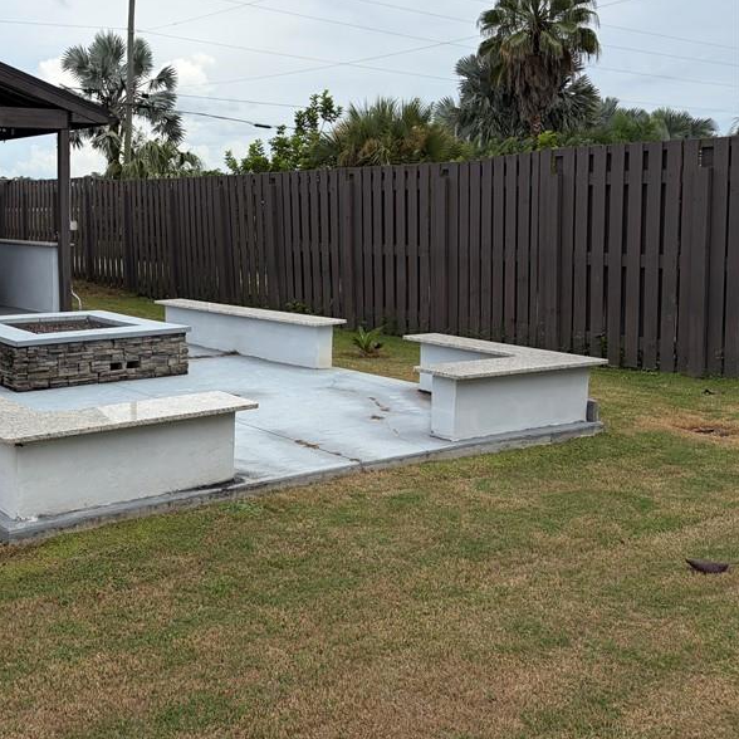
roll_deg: +0.6
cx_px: 98
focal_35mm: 40
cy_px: 297
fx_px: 966
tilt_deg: -3.8
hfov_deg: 39.4
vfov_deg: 41.7
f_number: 1.6
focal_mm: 5.96
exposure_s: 1/3831
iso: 50
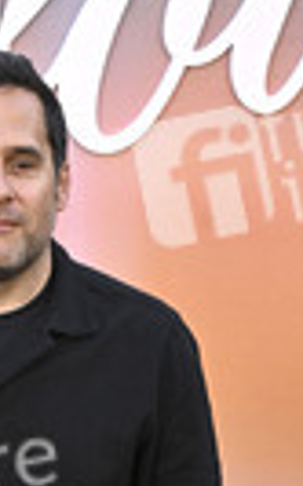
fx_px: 1786
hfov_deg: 9.6
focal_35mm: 135
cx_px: -11
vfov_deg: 14.5
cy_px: 709
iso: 640
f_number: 7.1
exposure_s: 1/320
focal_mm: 44
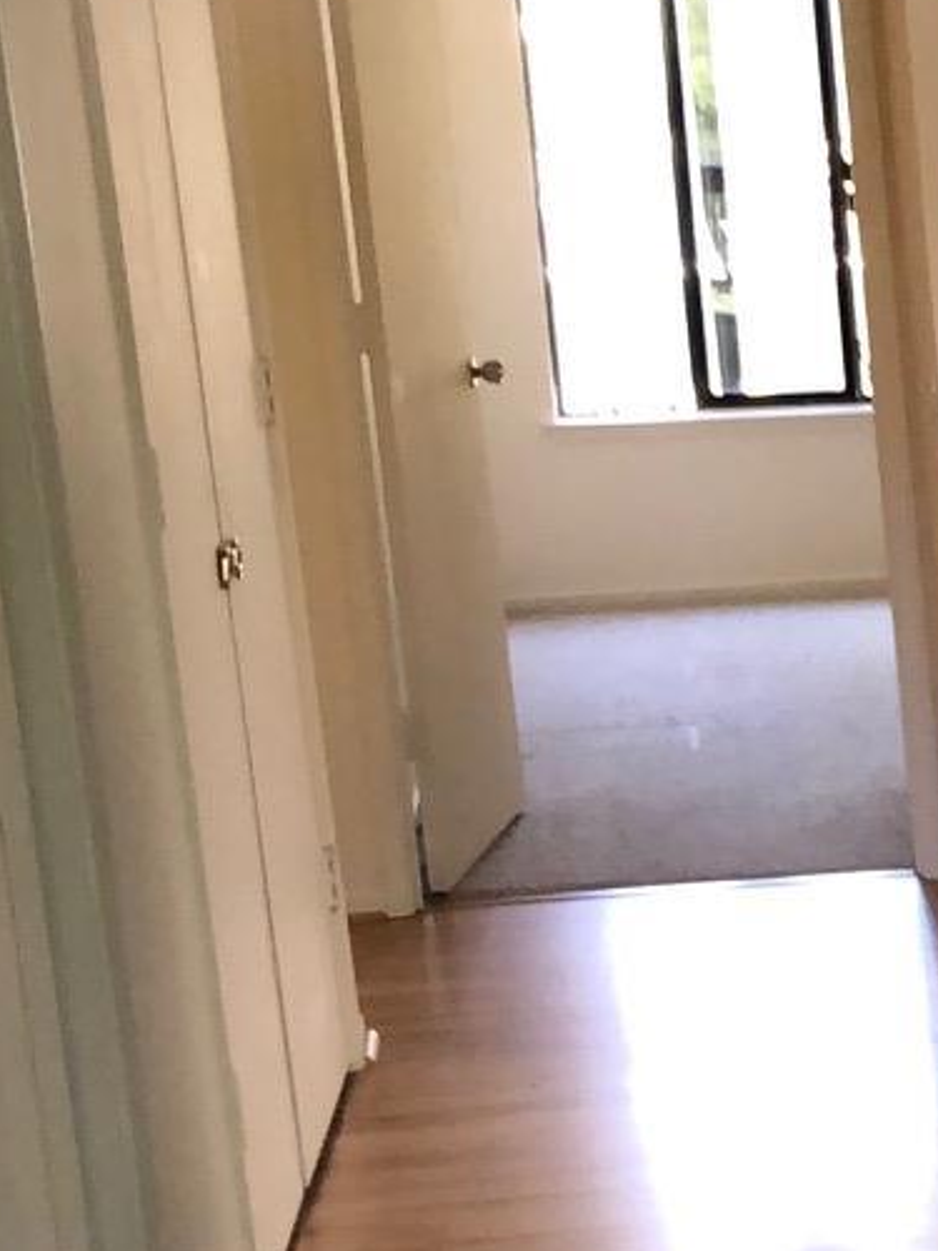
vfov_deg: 17.2
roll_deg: +3.6
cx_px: 1746
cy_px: 1123
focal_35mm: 113
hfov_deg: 12.0
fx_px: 4083
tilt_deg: -17.5
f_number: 1.8
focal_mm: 3.99
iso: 100
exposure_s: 1/60
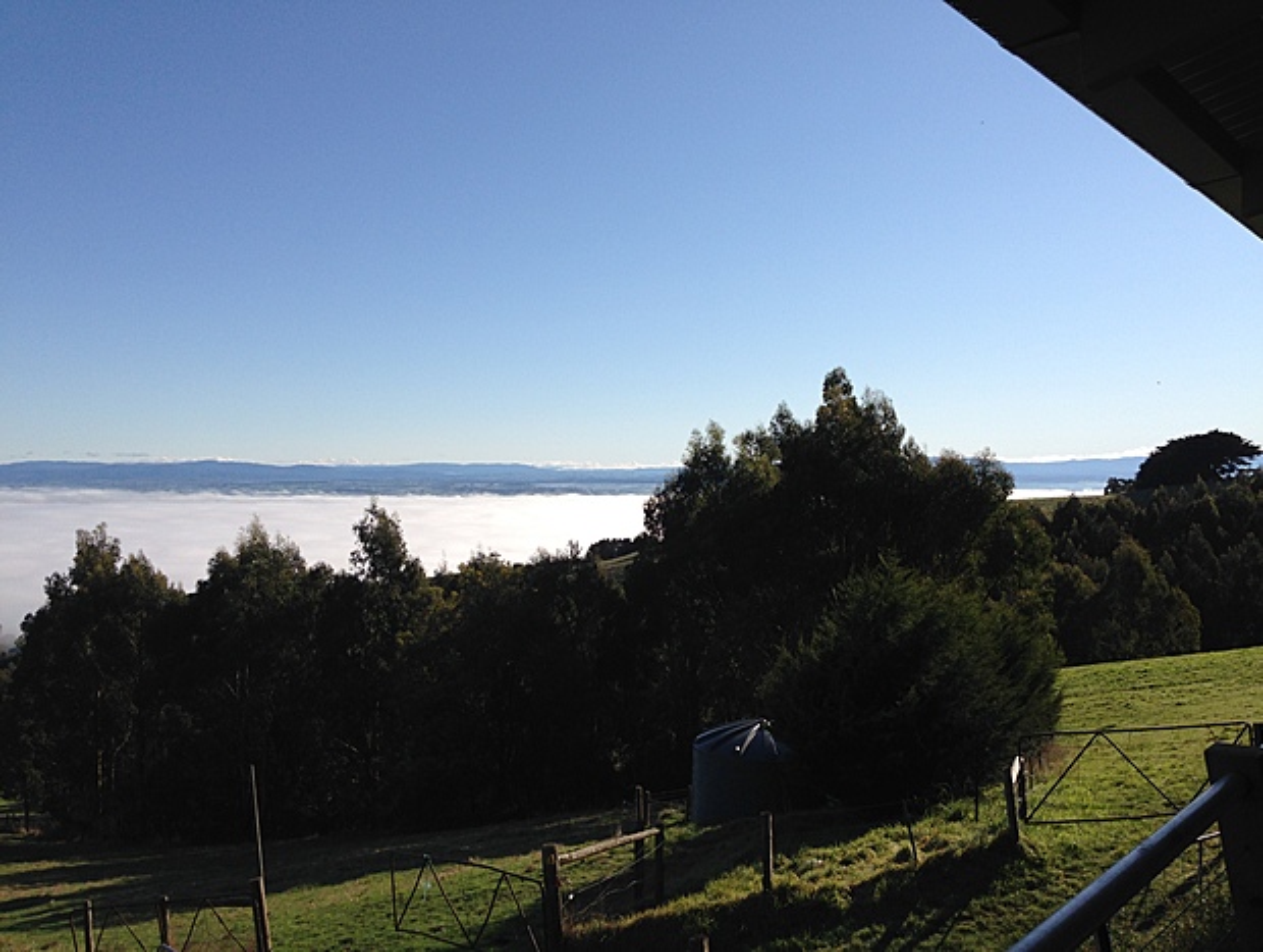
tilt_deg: -0.8
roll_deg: -0.5
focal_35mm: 33
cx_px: 632
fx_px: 1206
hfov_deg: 55.3
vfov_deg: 43.1
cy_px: 476
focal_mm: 4.12
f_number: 2.4
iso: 50
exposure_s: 1/2262
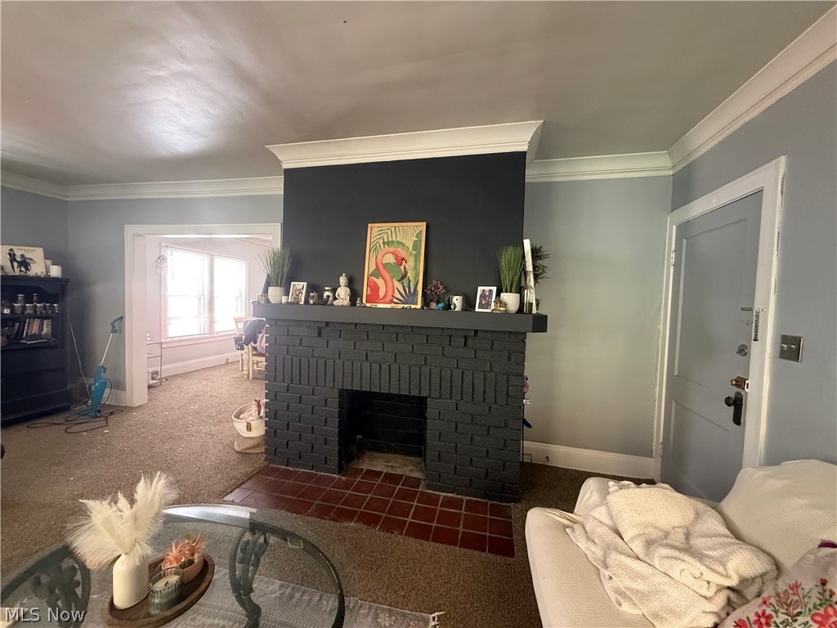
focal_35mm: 14
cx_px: 418
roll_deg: -2.2
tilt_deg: -2.6
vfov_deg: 85.7
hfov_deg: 102.1
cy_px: 314
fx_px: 339
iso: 640
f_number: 2.2
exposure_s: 1/60
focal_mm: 2.22
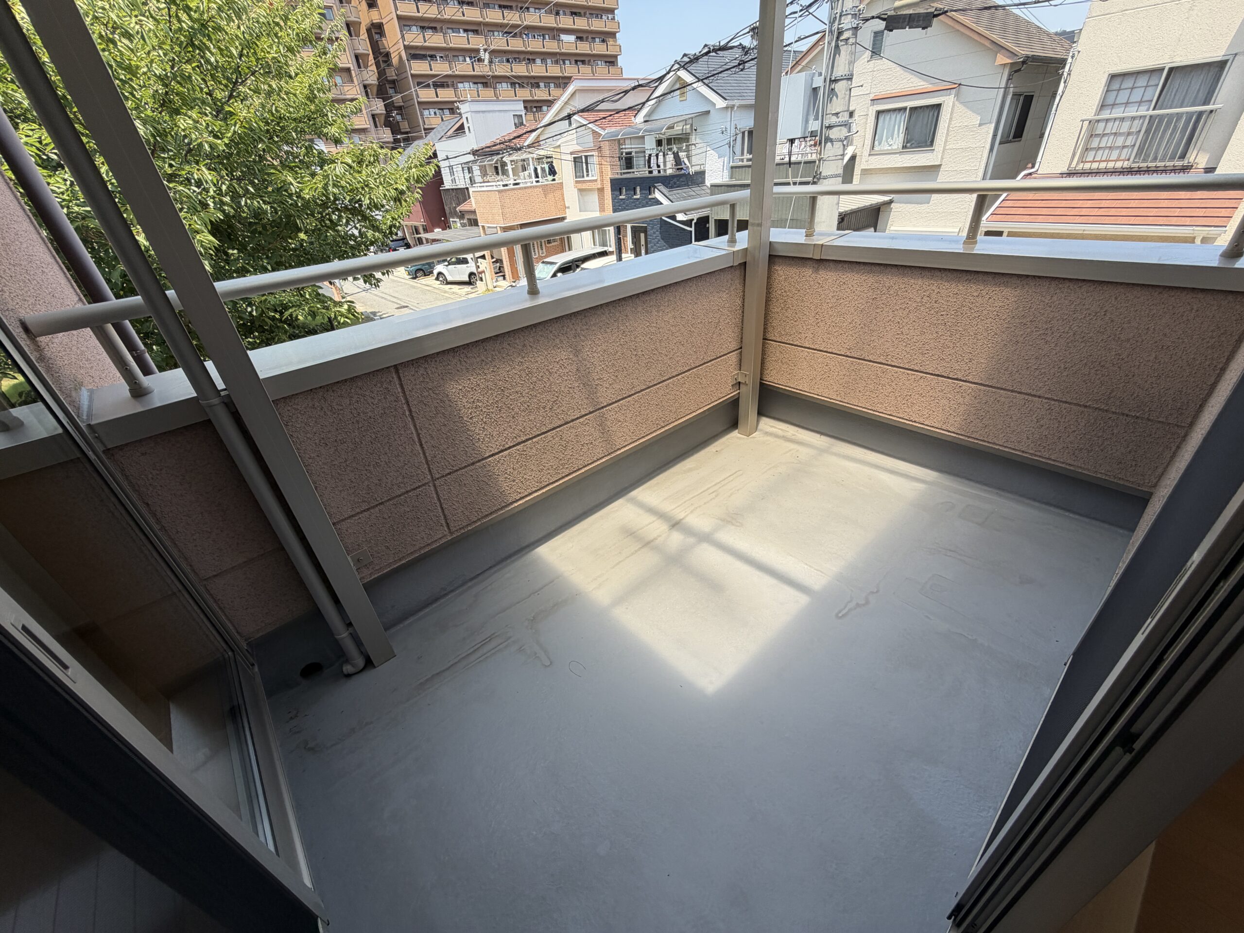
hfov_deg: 102.1
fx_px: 503
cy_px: 466
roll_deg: +6.0
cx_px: 622
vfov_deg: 85.7
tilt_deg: -32.1
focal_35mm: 14
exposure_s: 1/502
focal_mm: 2.22
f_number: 2.2
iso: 50
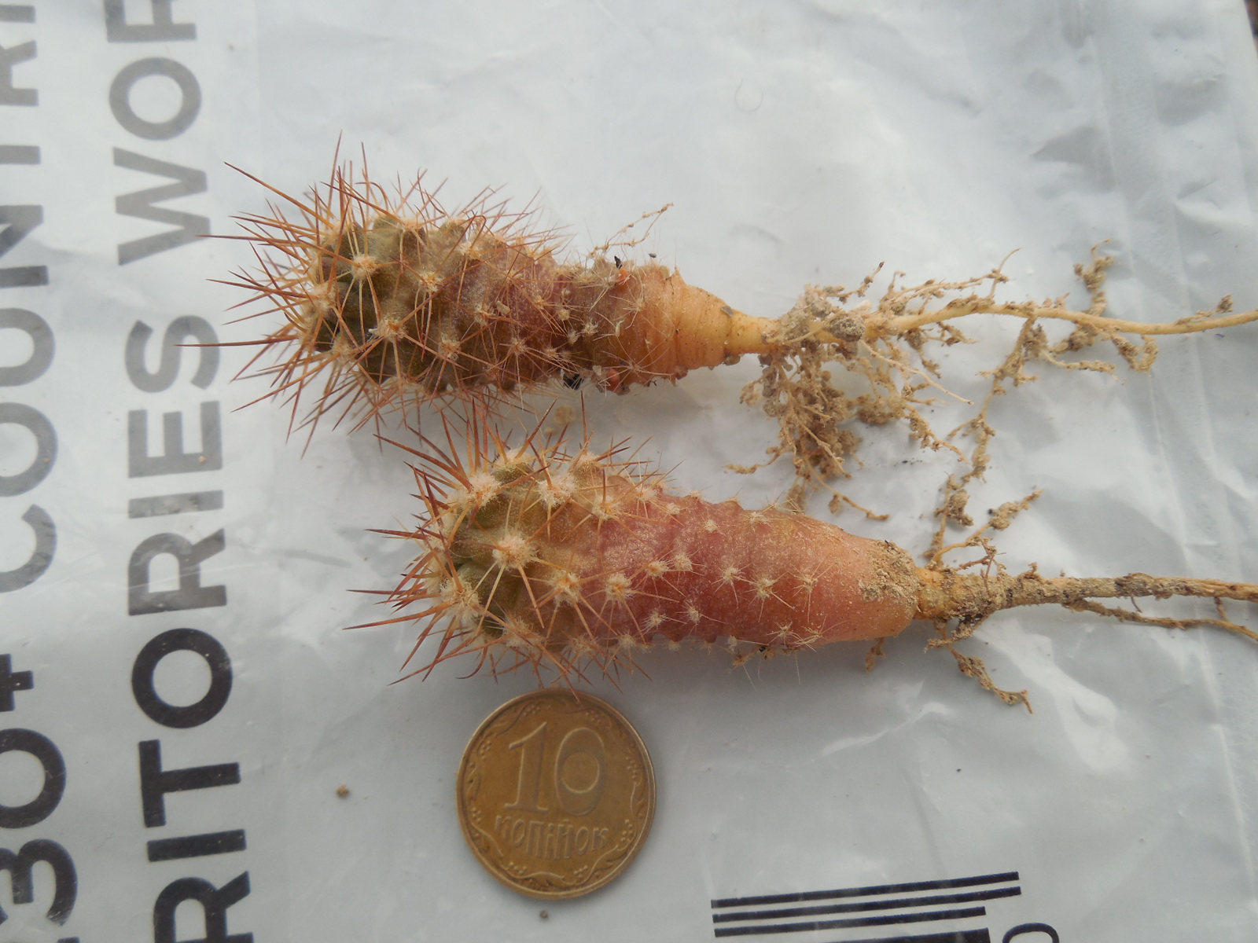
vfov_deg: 45.4
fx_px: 1127
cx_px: 629
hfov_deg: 58.4
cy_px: 472
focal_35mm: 31
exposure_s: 1/400
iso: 125
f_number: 3.6
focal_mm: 5.6
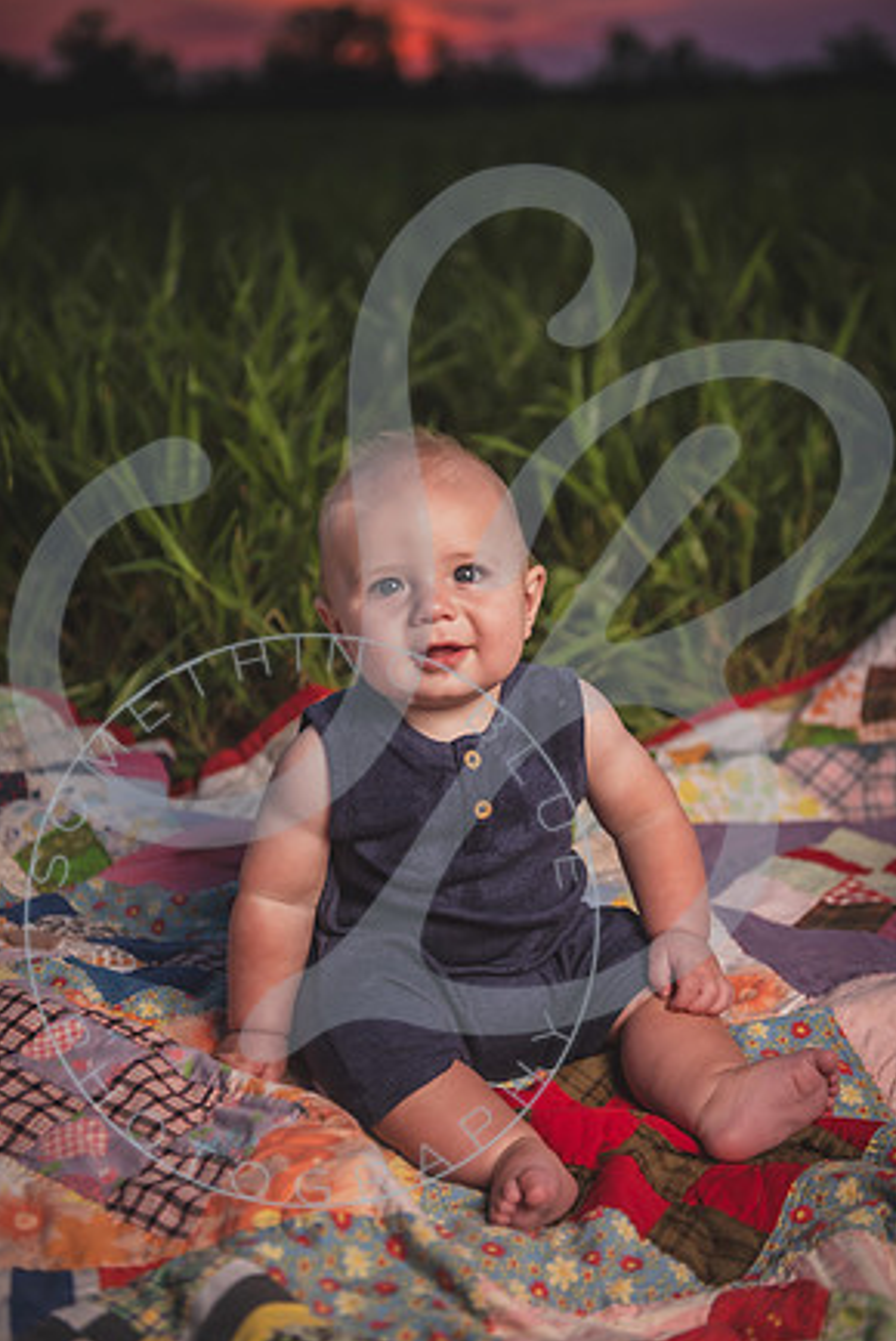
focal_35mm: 58
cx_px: 451
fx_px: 2162
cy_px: 686
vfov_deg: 34.5
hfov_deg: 23.4
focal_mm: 56
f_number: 2.8
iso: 200
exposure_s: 1/1000
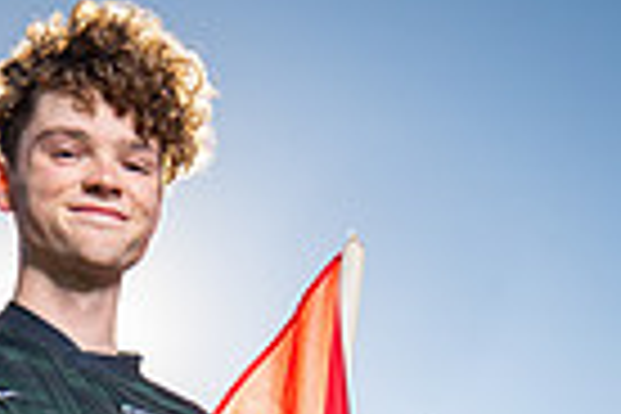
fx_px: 1466
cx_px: 144
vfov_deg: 12.8
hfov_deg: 23.6
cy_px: 958
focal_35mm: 85
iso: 100
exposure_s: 1/250
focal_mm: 26
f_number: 8
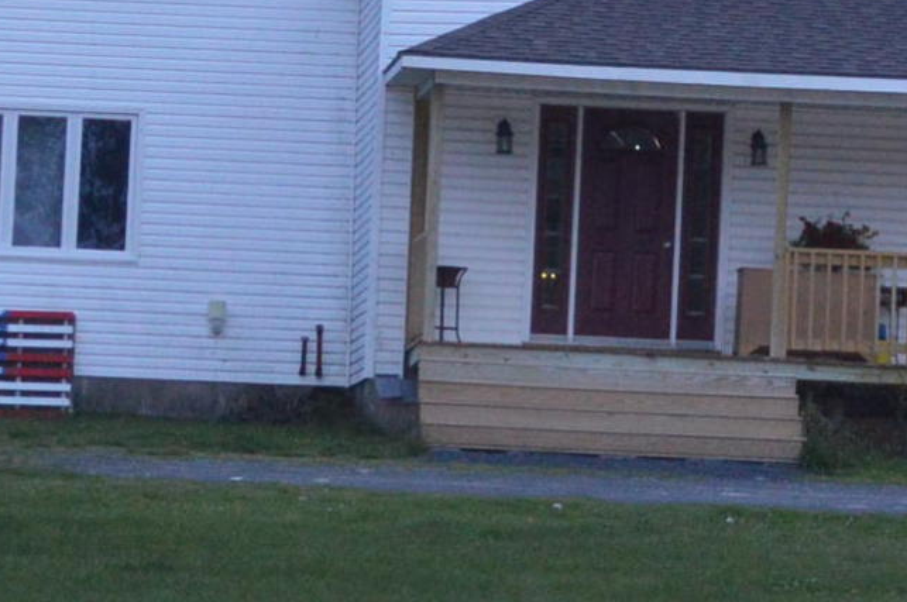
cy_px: 68
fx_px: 5636
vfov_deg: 6.1
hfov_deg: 9.2
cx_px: 722
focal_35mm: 224
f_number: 4.8
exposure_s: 1/60
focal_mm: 32
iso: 1600
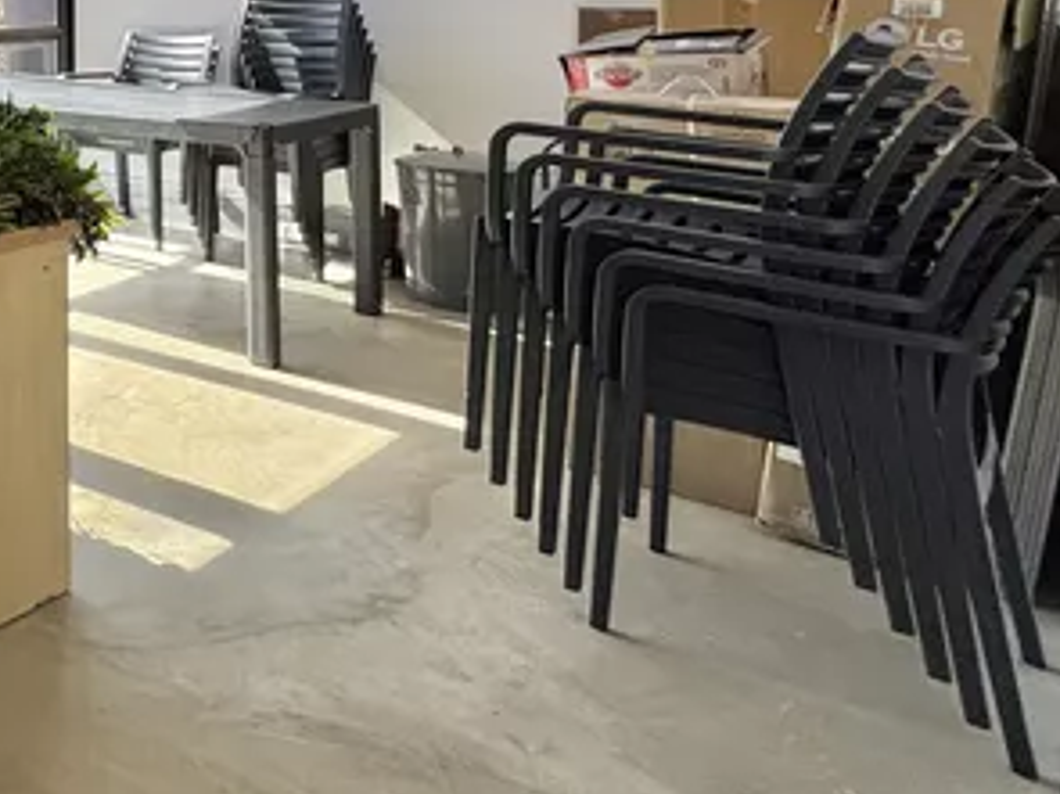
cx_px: -345
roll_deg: +1.1
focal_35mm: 38
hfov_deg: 33.9
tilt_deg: -1.7
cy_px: -4
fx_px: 1163
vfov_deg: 34.3
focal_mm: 2.22
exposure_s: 1/190
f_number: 2.2
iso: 40
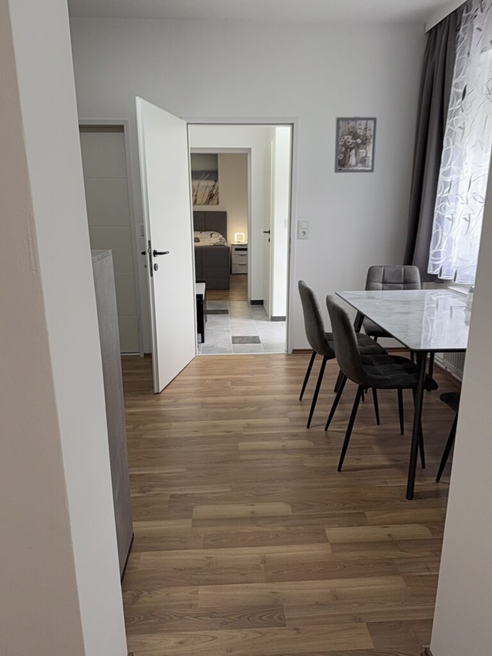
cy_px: 328
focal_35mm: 24
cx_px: 246
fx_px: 455
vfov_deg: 71.6
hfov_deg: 56.8
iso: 160
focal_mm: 6.76
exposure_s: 1/100
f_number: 1.78
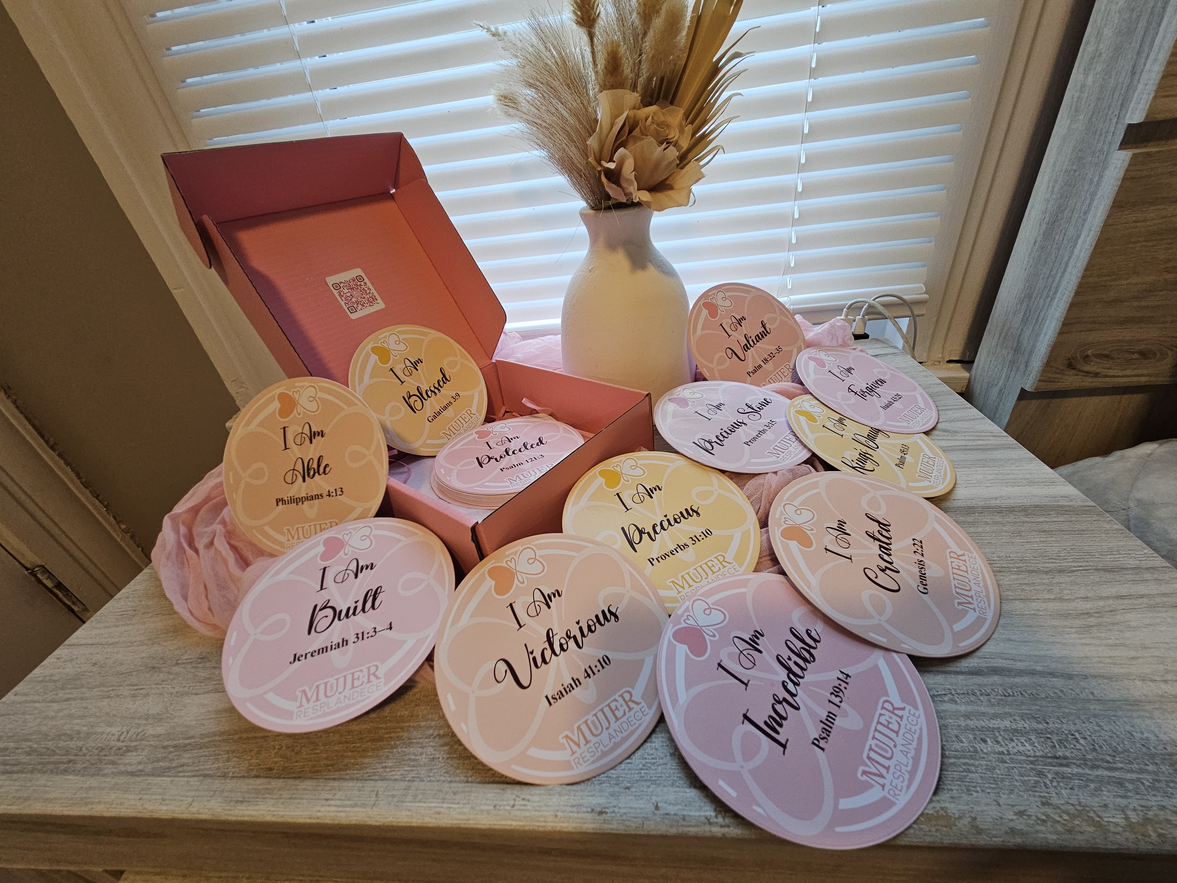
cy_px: 442
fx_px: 442
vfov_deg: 89.9
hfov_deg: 106.2
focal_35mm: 13
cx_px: 588
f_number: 2.2
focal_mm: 2.2
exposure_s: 1/60
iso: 250
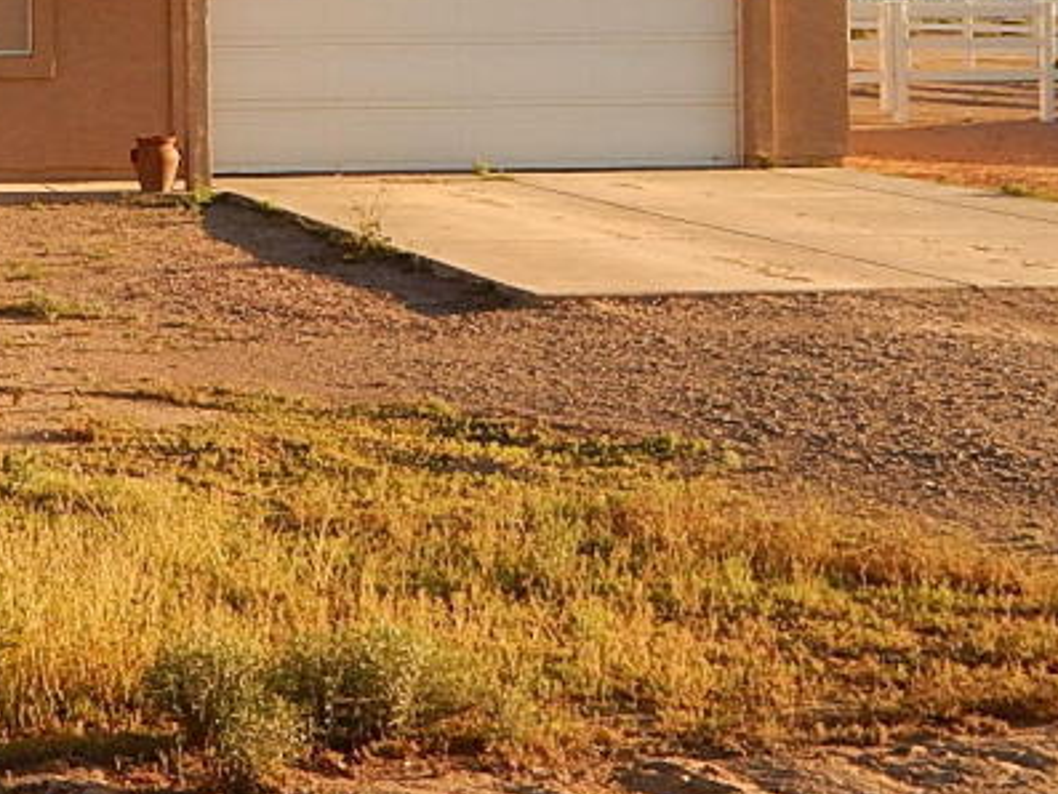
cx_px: -168
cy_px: -83
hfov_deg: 22.7
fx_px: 2446
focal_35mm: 80
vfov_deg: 17.8
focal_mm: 5.6
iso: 200
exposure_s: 1/400
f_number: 6.5
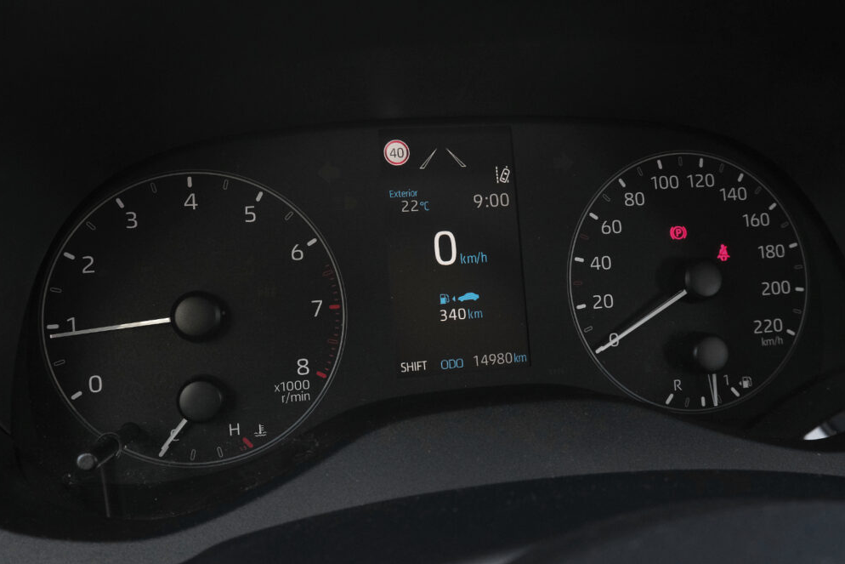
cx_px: 424
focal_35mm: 34
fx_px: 798
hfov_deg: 55.8
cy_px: 284
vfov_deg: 38.9
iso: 2000
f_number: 9
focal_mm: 22.1
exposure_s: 1/125
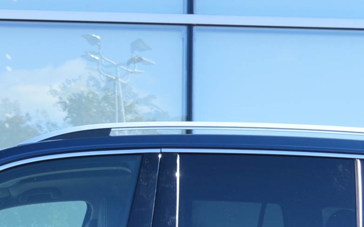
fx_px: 1338
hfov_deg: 15.4
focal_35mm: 135
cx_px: 60
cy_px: 367
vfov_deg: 9.4
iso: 110
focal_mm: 23
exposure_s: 1/125
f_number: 5.6
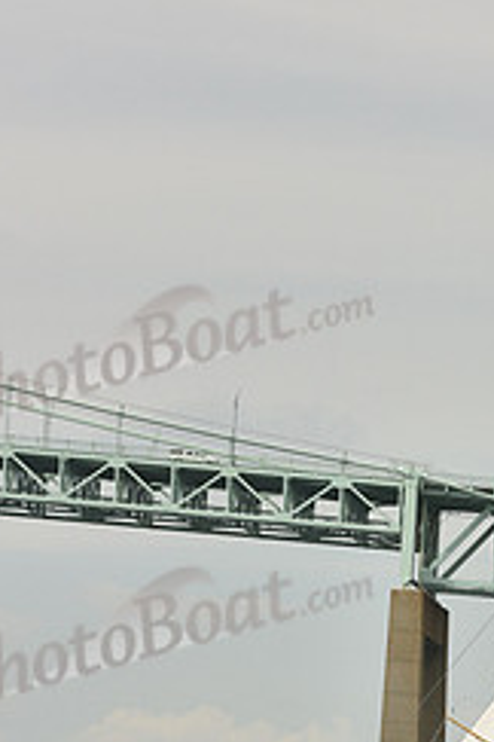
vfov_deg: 9.5
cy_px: 748
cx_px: 532
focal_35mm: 215
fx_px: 4425
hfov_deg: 6.4
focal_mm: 90
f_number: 6.3
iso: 400
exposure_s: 1/3200
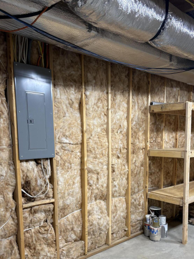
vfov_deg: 51.6
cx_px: 123
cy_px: 173
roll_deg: -0.4
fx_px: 262
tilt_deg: -7.6
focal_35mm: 35
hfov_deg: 40.4
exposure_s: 1/120
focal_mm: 5.96
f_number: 1.6
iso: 125
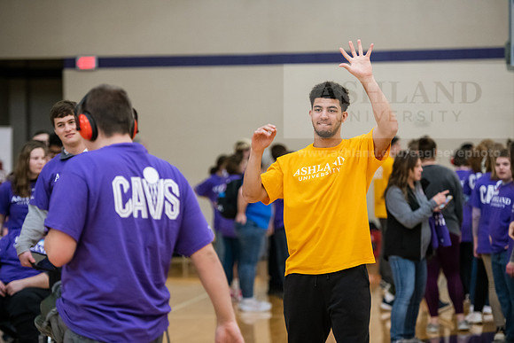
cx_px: 257
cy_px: 172
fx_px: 1856
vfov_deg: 10.6
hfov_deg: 15.8
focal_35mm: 130
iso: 2500
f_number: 3.2
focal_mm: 130
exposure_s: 1/200
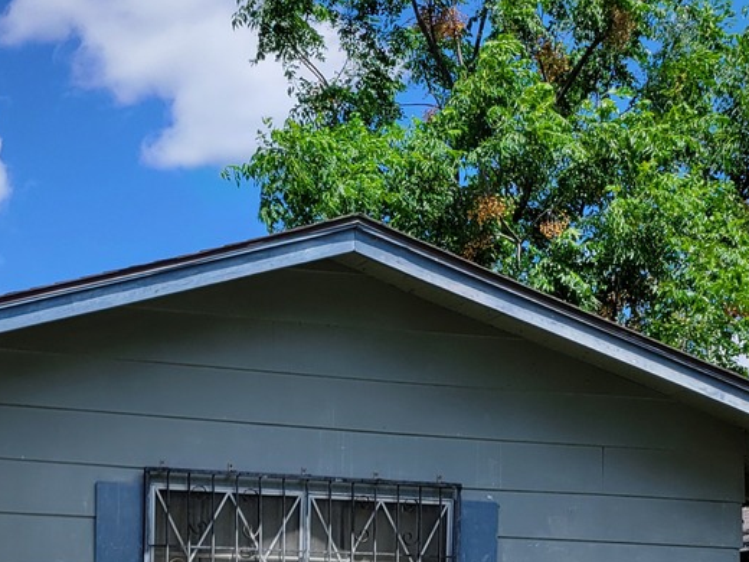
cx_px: -16
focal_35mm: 72
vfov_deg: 18.7
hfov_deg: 25.6
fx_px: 1558
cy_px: 772
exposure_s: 1/1915
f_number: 1.8
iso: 40
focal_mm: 5.4
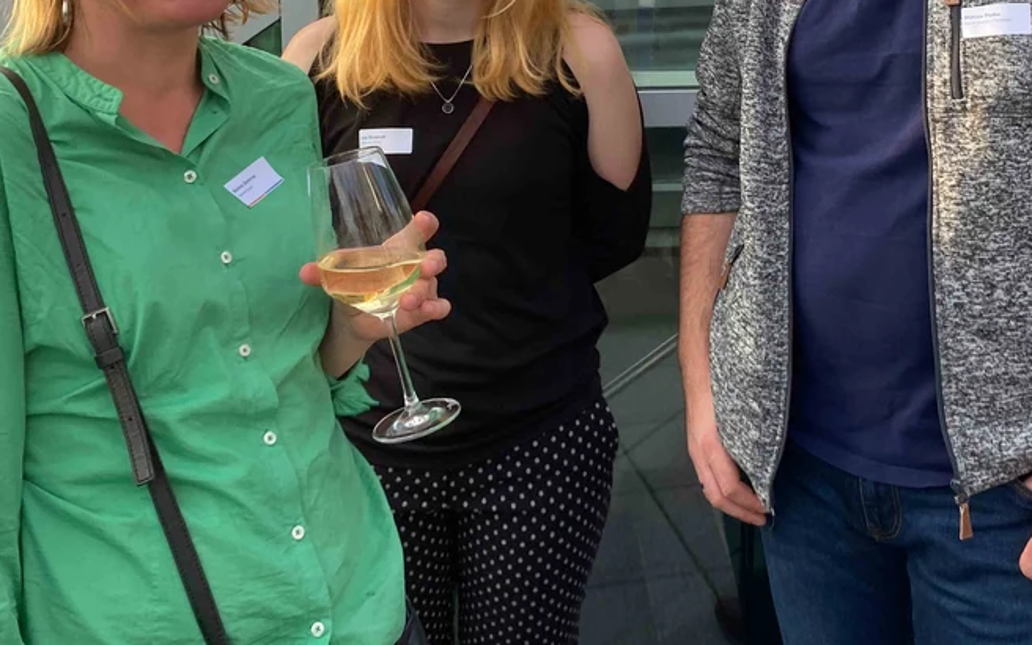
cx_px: 592
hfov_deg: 43.4
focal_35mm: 46
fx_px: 1294
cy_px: 57
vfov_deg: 27.0
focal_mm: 4.25
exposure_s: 1/333
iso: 32
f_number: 1.8
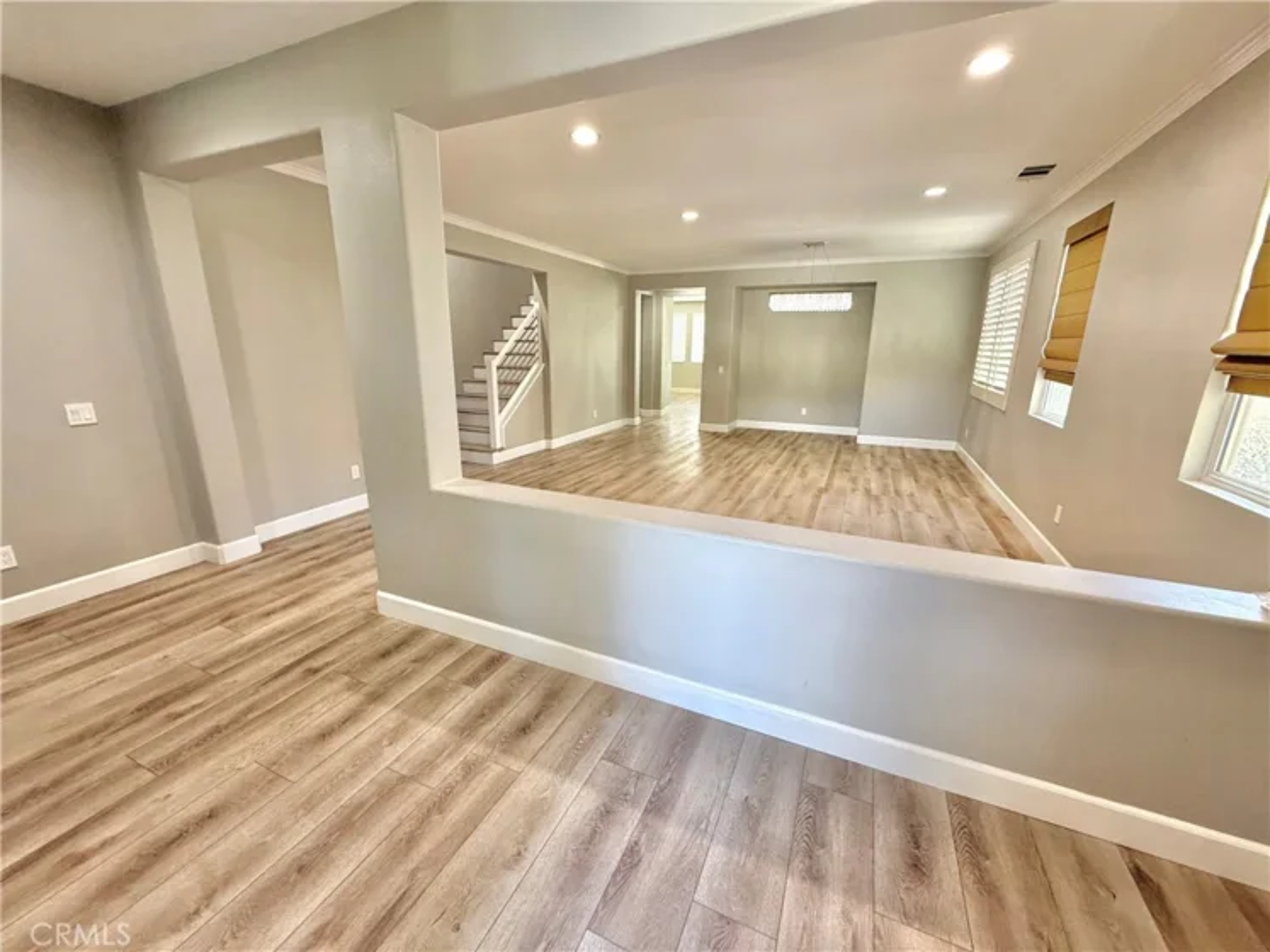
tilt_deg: -14.3
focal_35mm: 14
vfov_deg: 85.7
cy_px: 476
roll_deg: -0.2
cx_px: 635
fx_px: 514
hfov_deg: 102.1
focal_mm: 2.22
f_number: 2.2
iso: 250
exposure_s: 1/120
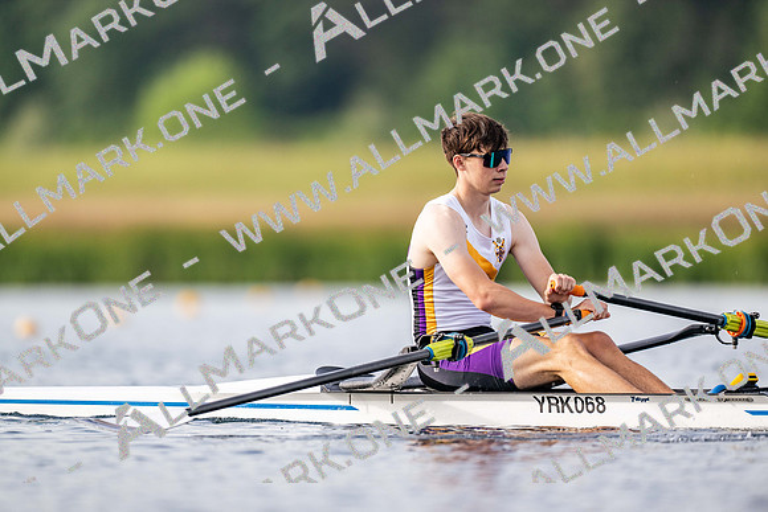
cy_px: 256
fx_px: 12802
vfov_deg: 2.3
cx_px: 384
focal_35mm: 600
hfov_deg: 3.4
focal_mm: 600
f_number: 4
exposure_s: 1/2500
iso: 280
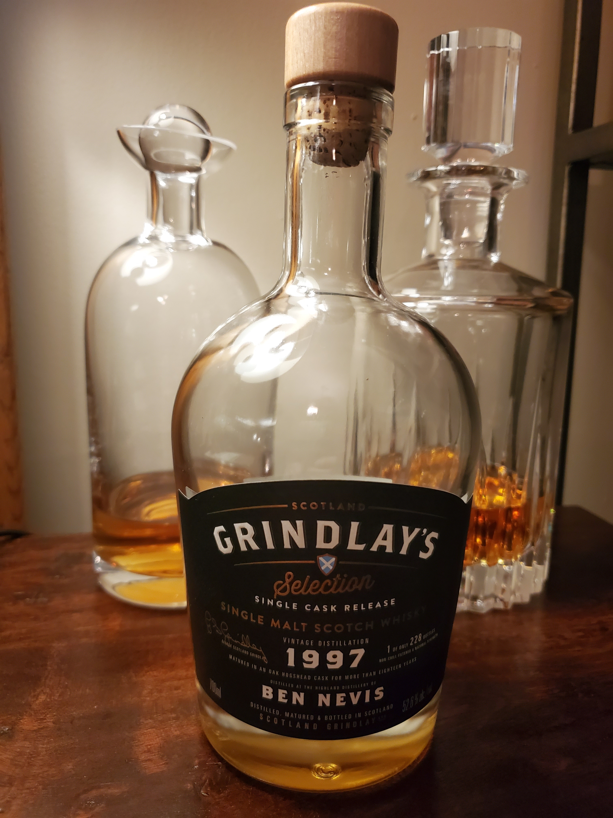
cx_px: 306
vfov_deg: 67.3
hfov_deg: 53.1
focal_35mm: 26
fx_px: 614
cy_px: 409
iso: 250
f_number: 1.5
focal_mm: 4.3
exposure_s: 1/40
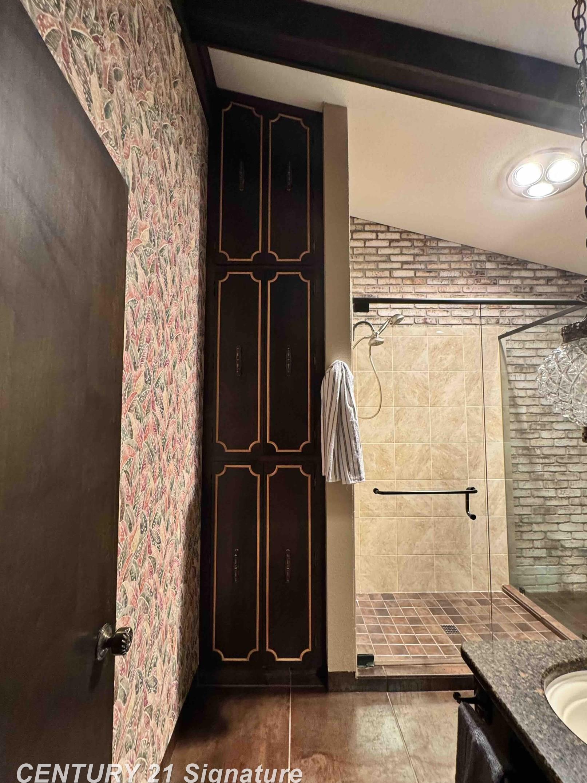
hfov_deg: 81.8
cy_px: 397
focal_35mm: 15
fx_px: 339
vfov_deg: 98.2
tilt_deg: +3.4
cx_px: 297
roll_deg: +0.0
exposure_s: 1/60
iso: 400
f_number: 2.2
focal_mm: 2.22
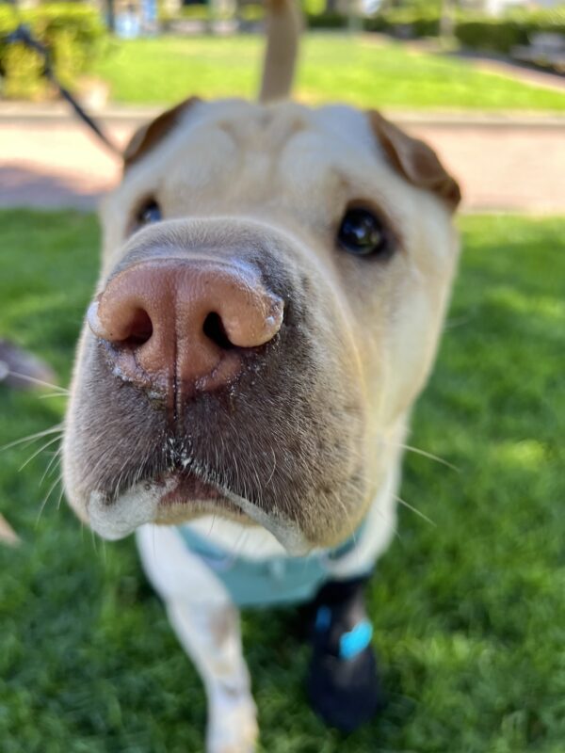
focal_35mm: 26
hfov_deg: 53.1
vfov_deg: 67.3
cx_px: 282
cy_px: 376
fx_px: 566
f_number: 1.5
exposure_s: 1/171
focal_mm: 5.7
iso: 50
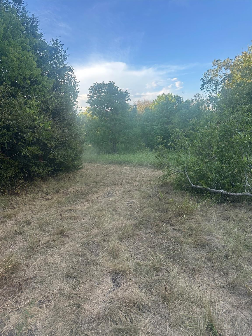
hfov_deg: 56.8
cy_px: 168
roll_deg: +0.0
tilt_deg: -7.8
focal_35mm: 24
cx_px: 126
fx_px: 233
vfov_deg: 71.6
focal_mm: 6.86
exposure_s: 1/718
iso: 80
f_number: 1.78
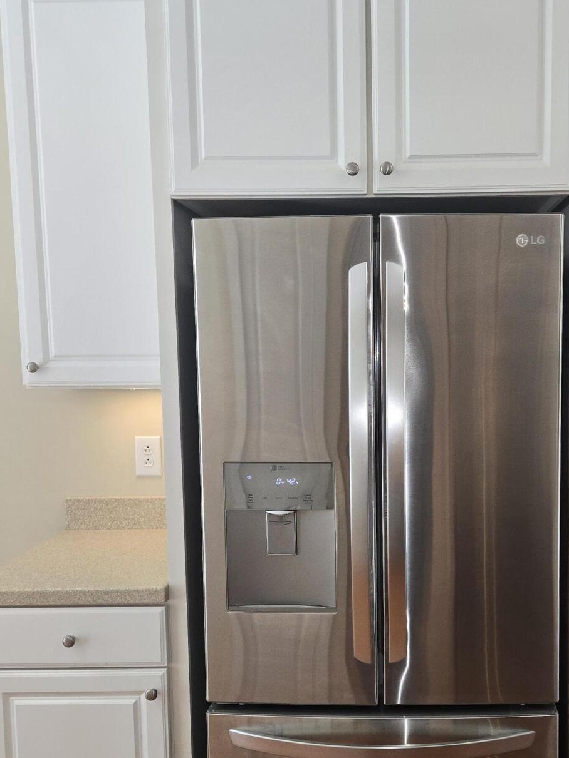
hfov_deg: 37.2
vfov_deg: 48.8
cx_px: 394
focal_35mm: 38
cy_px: 433
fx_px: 833
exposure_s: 1/60
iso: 80
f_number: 1.8
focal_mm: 5.4
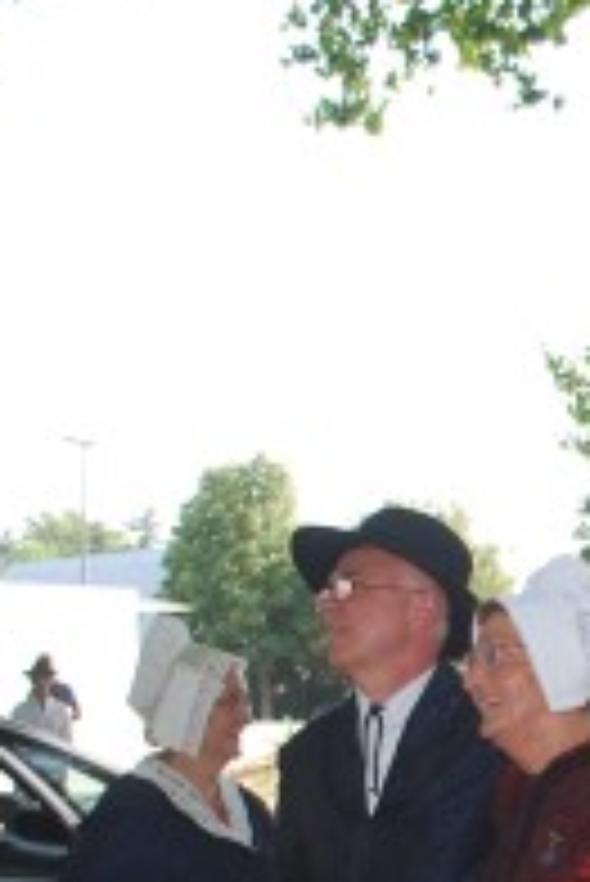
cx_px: 838
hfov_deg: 13.3
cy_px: 875
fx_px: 2405
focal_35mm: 98
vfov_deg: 20.2
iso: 100
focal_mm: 20
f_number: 3.8
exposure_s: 1/125
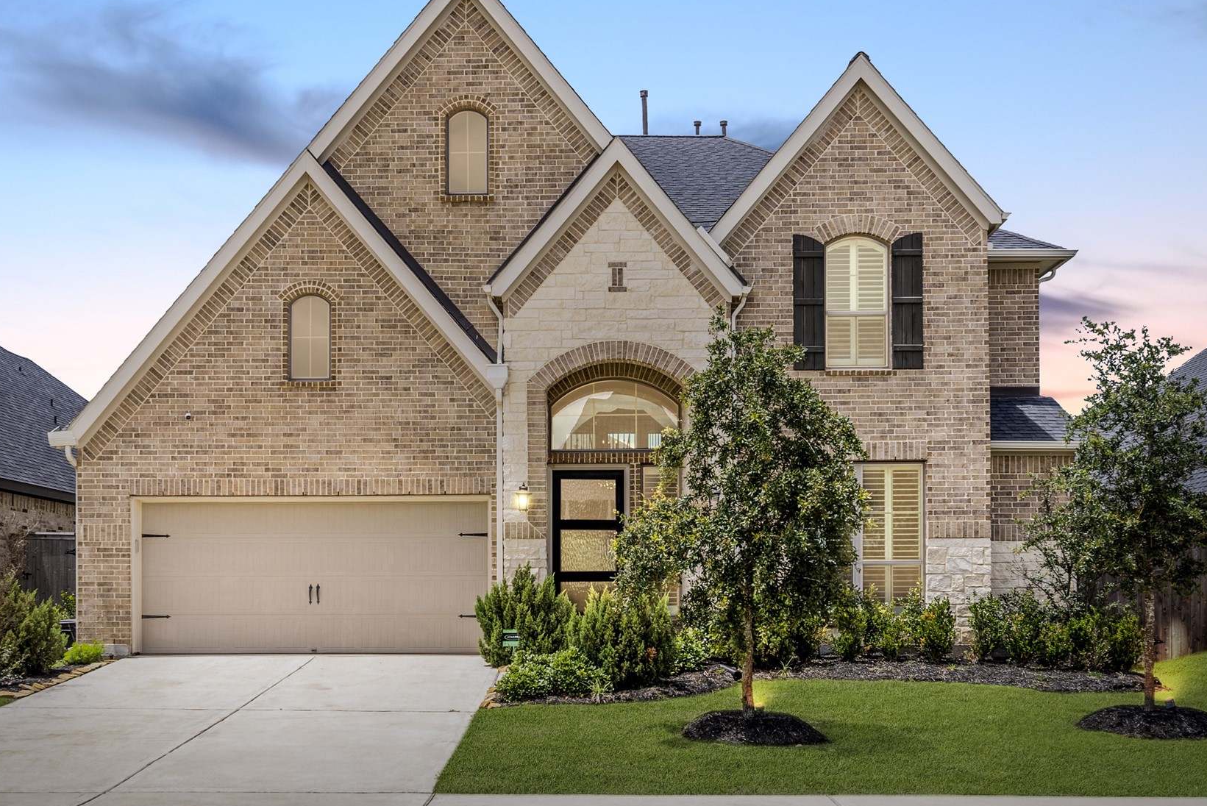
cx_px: 553
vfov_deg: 32.6
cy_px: 444
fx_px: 1375
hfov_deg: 47.3
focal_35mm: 41
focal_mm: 31
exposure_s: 1/125
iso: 64
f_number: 8
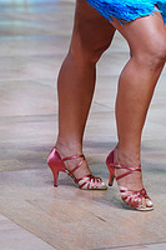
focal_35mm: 203
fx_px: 1406
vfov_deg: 9.9
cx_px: 214
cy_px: -85
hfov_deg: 6.7
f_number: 2.8
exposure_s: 1/400
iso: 400
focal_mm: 70
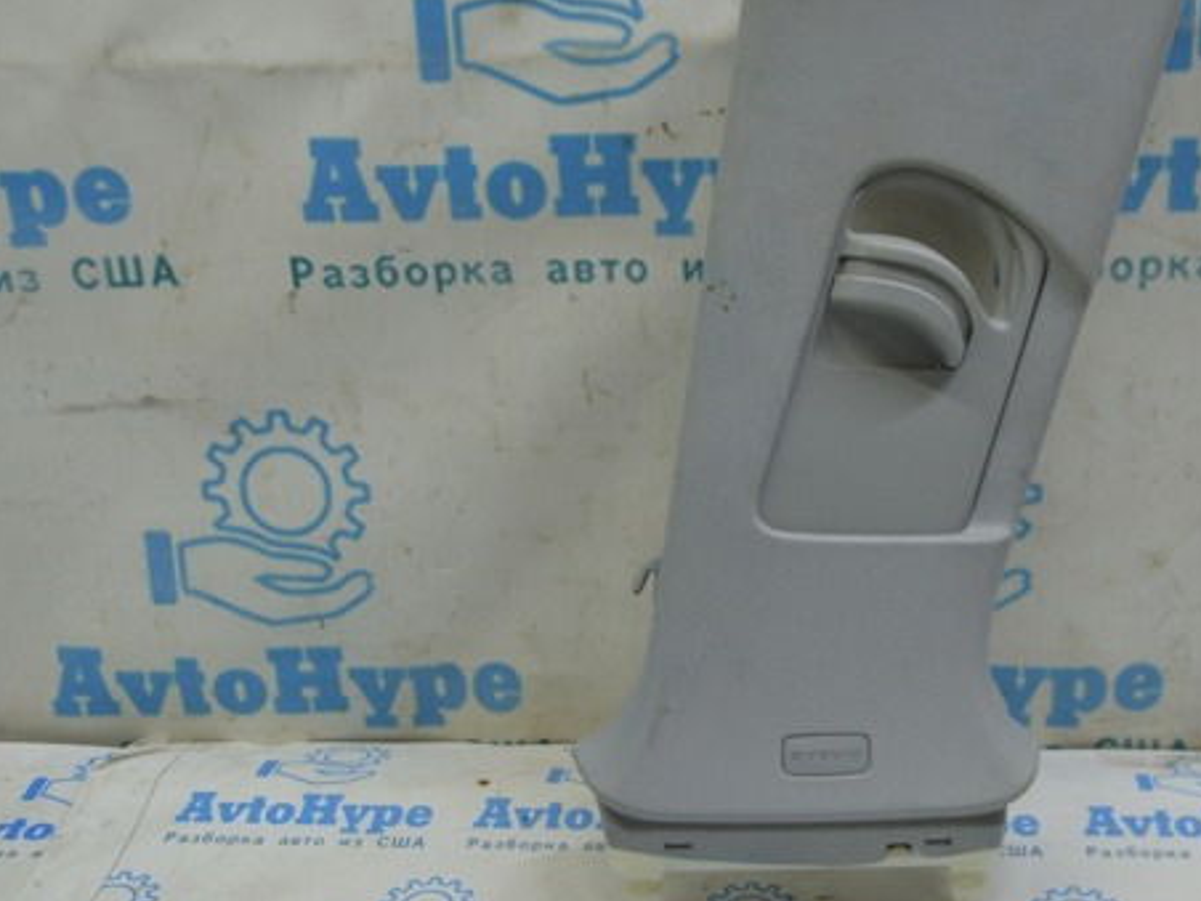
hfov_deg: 36.0
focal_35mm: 53
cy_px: 389
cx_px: 749
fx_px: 1839
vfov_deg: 27.5
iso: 400
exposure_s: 1/40
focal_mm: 26
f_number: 5.6
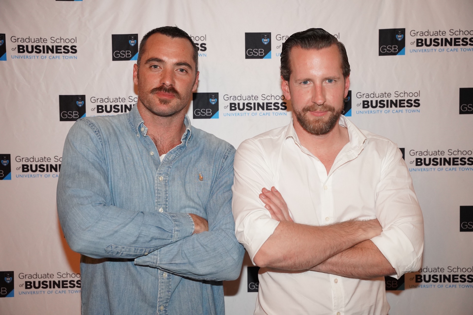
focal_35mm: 45
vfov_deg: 29.9
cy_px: 158
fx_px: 591
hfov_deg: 43.6
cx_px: 236
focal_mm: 45
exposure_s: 1/160
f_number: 4
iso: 6400
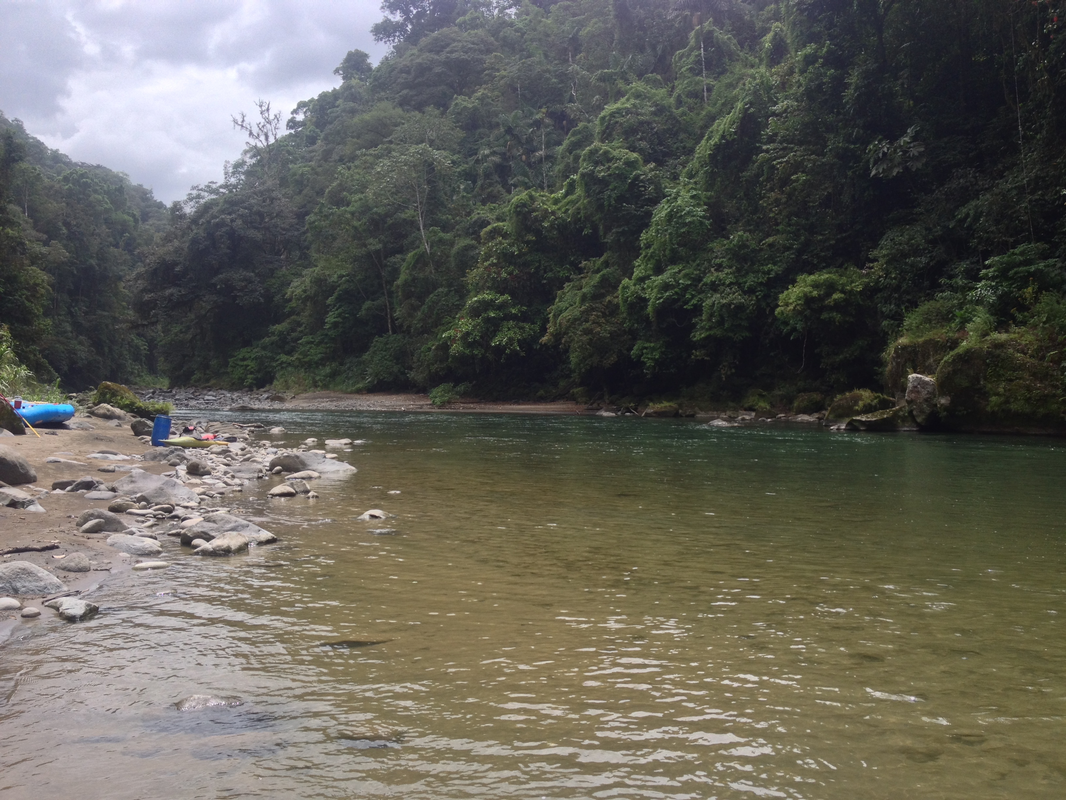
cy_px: 400
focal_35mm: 35
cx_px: 533
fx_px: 1078
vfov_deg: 40.7
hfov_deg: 52.6
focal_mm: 4.28
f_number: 2.4
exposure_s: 1/613
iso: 50
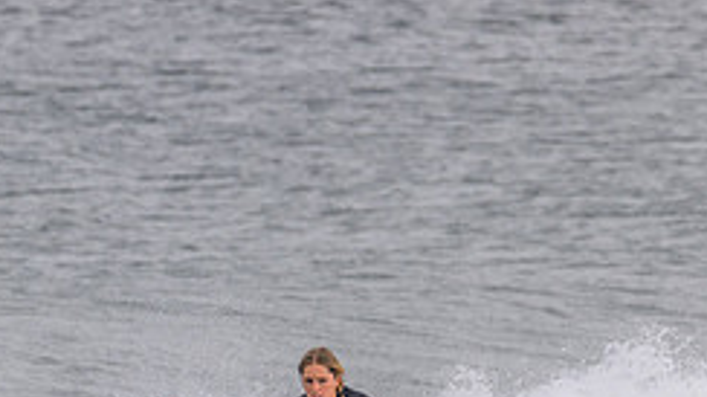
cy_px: 511
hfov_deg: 1.4
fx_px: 28951
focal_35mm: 1545
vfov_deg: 0.8
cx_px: 267
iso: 800
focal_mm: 620
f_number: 11
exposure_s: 1/1600
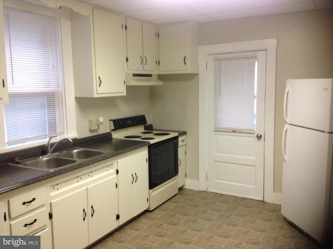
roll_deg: +0.2
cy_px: 124
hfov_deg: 52.7
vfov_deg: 40.6
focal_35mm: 35
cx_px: 166
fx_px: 336
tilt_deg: -7.4
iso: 50
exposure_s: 1/20
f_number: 2.4
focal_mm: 4.28
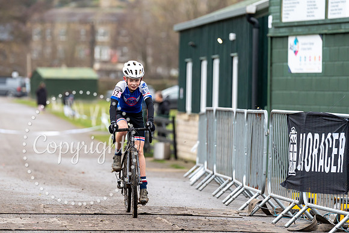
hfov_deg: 8.0
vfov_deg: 5.3
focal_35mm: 259
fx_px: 2507
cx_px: 135
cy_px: 83
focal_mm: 191
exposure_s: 1/1000
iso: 1000
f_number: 3.2
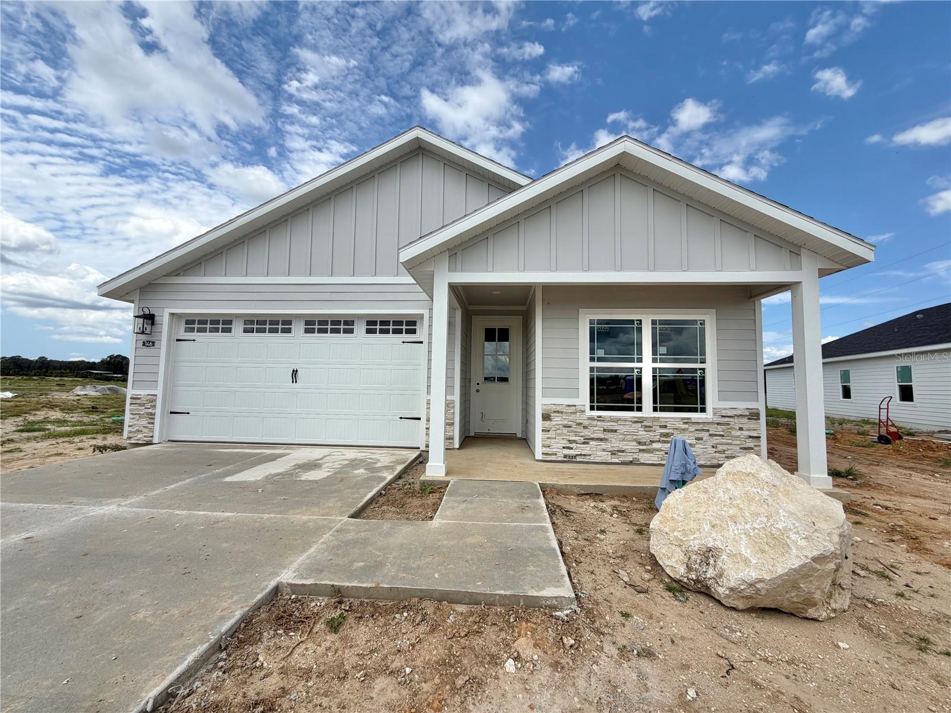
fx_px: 385
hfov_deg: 102.1
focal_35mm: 14
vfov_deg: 85.7
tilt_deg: +3.4
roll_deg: -0.3
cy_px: 356
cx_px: 476
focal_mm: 2.22
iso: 20
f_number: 2.2
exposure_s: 1/1105
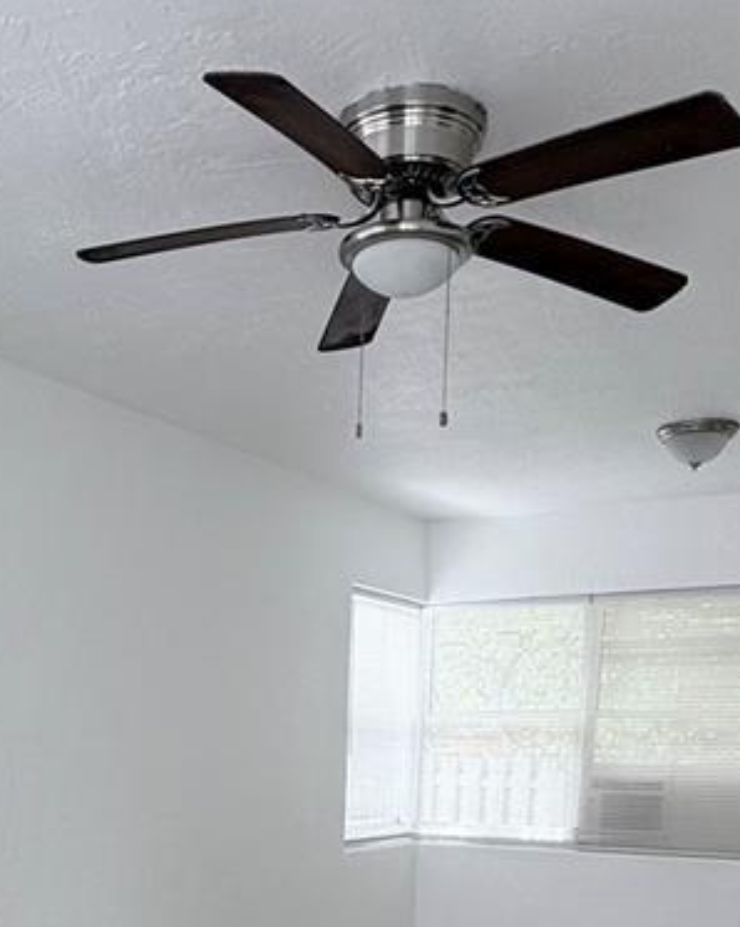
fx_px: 1206
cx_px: 226
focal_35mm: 44
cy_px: 947
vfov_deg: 37.2
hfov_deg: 33.7
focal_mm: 2.22
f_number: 2.2
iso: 50
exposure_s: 1/99
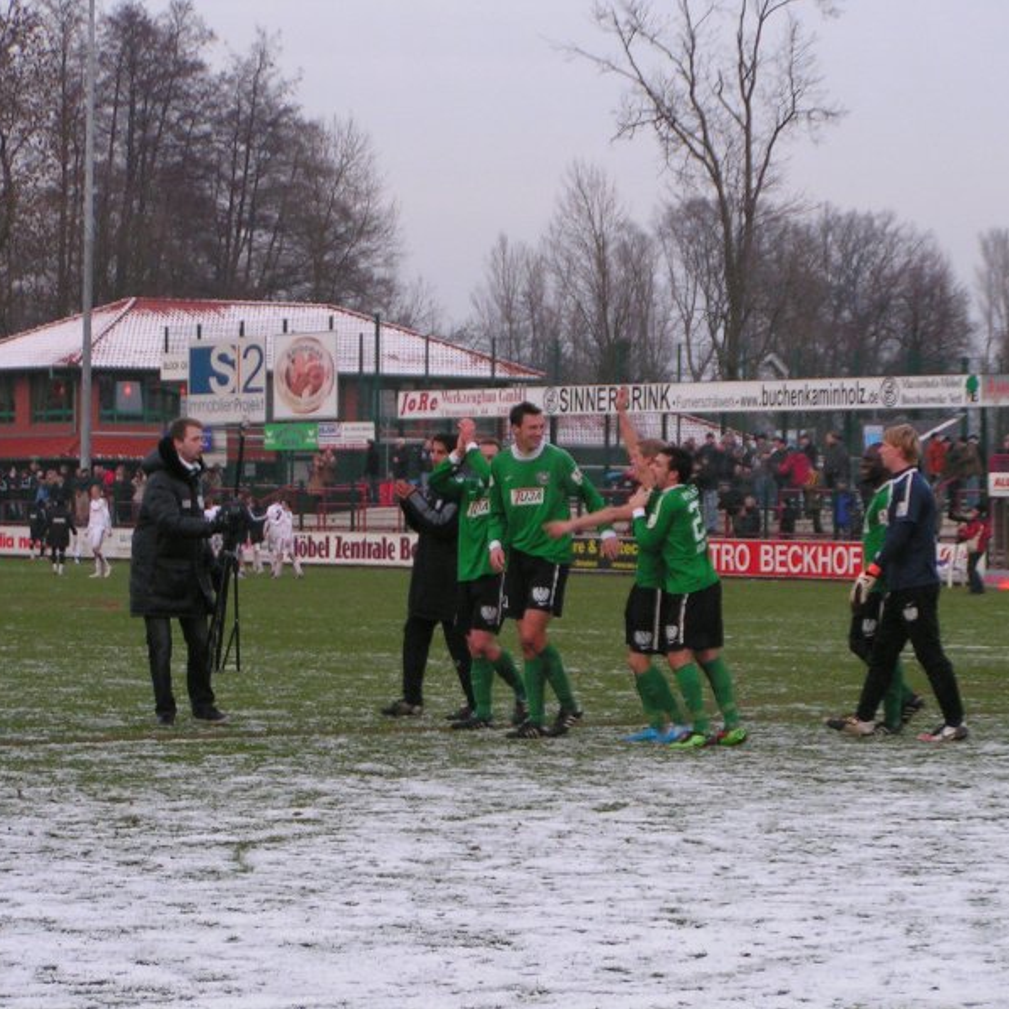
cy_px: 504
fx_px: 4056
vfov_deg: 14.2
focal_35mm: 123
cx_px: 454
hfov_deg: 14.2
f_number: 3.5
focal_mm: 15.9
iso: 100
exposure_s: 1/125
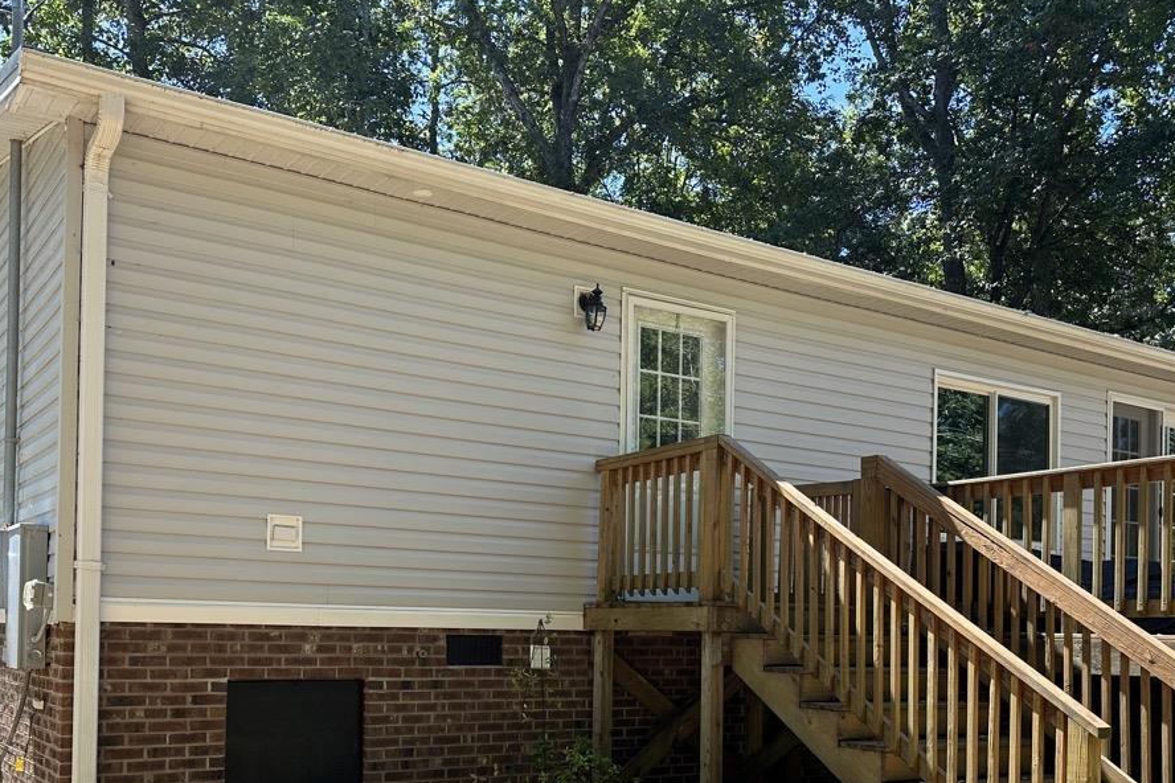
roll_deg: -1.1
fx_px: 1175
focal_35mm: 36
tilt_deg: -0.2
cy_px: 628
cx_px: 545
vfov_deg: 35.7
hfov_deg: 53.1
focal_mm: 6.86
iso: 80
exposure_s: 1/810
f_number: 1.78
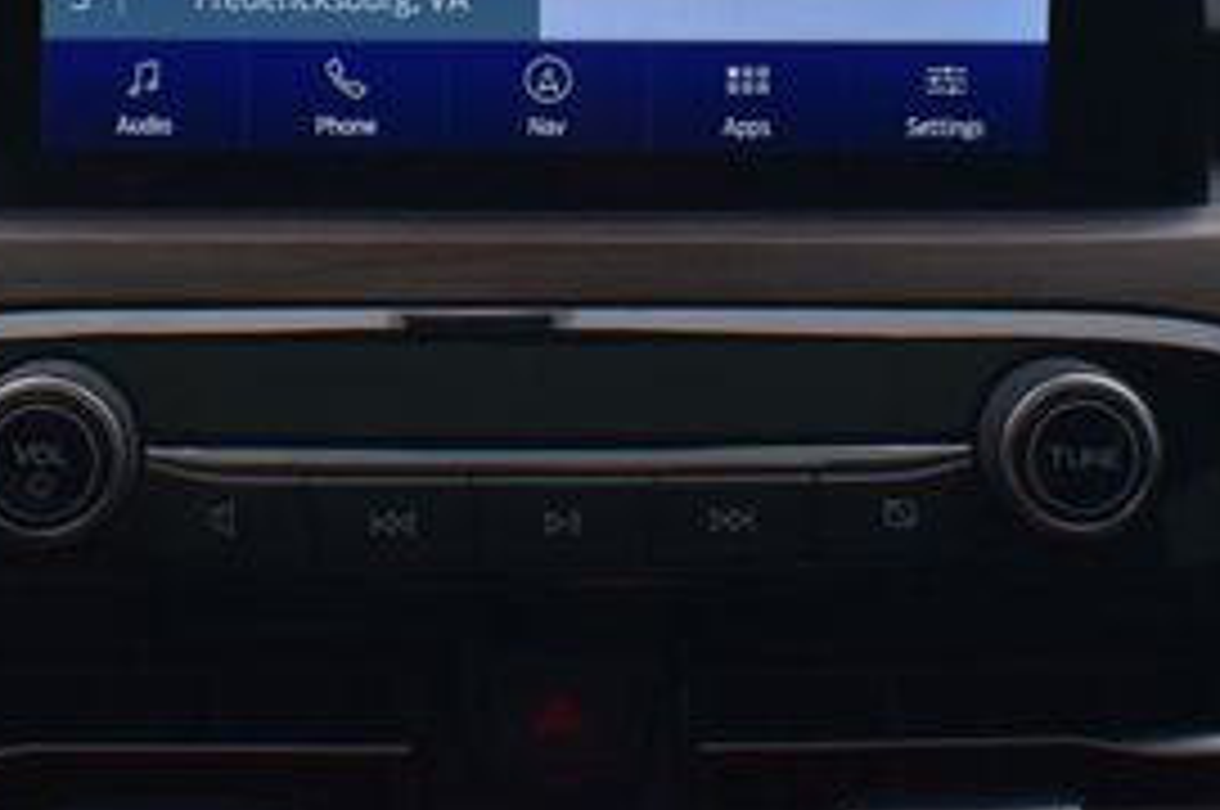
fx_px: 2877
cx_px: 509
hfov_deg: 23.9
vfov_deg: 15.5
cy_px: -130
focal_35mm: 85
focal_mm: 24
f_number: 10
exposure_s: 1/200
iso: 400
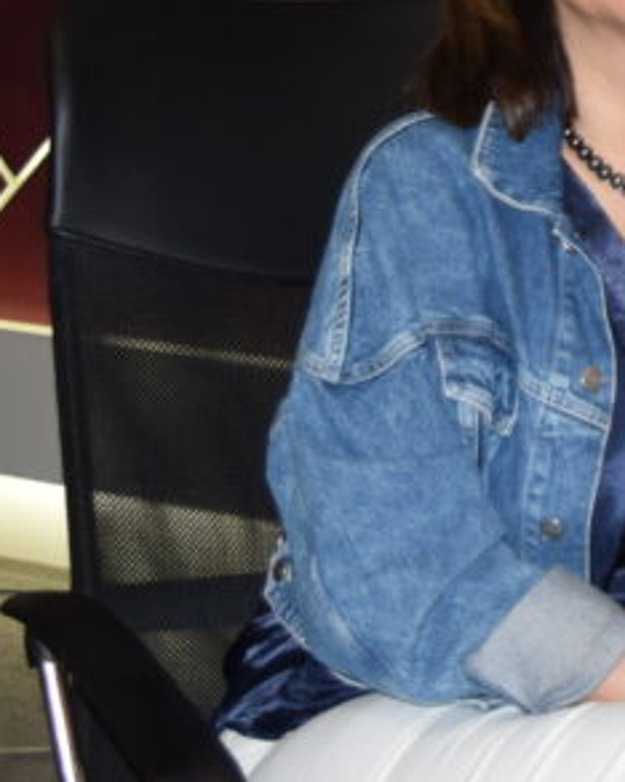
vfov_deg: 13.8
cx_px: 1055
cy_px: 55
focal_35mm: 138
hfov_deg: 10.6
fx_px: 3194
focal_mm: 28
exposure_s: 1/80
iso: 800
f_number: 4.2
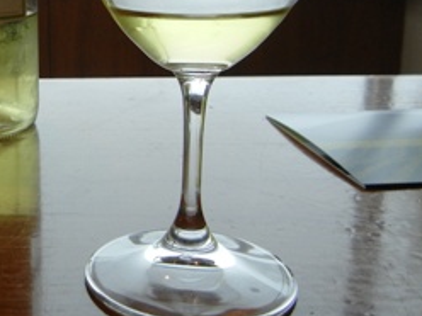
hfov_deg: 29.1
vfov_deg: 23.1
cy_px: 90
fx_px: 768
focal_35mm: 63
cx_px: 17
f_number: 3.5
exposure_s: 1/88.8
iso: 160
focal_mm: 5.4
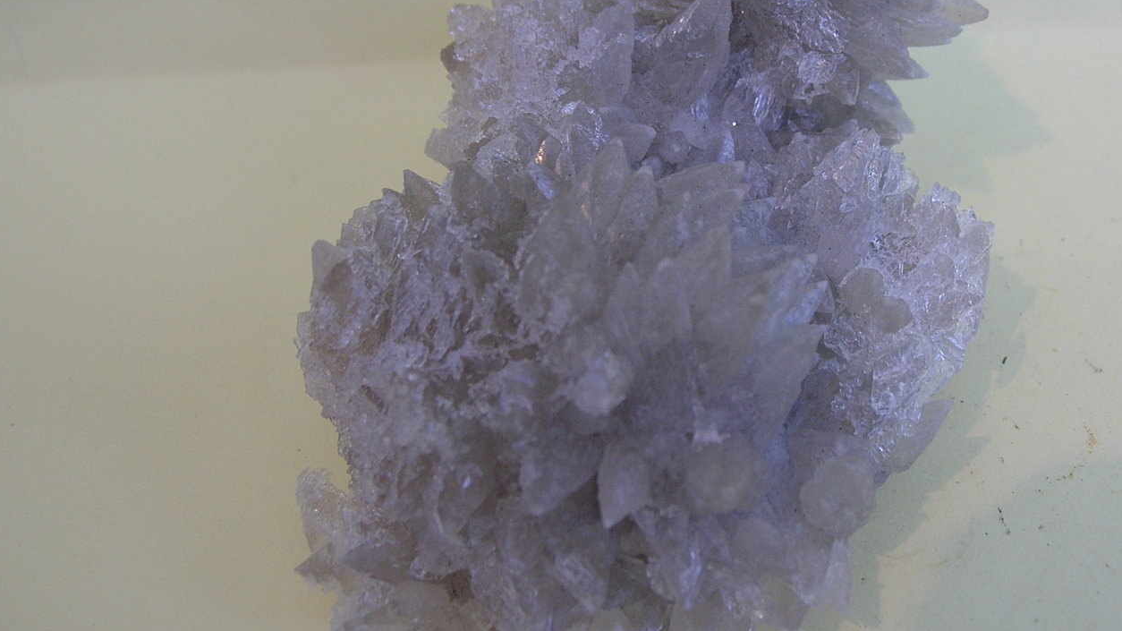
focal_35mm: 50
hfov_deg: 41.1
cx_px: 696
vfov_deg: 23.9
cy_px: 230
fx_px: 1487
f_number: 2.7
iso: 50
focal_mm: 6
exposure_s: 1/14.4
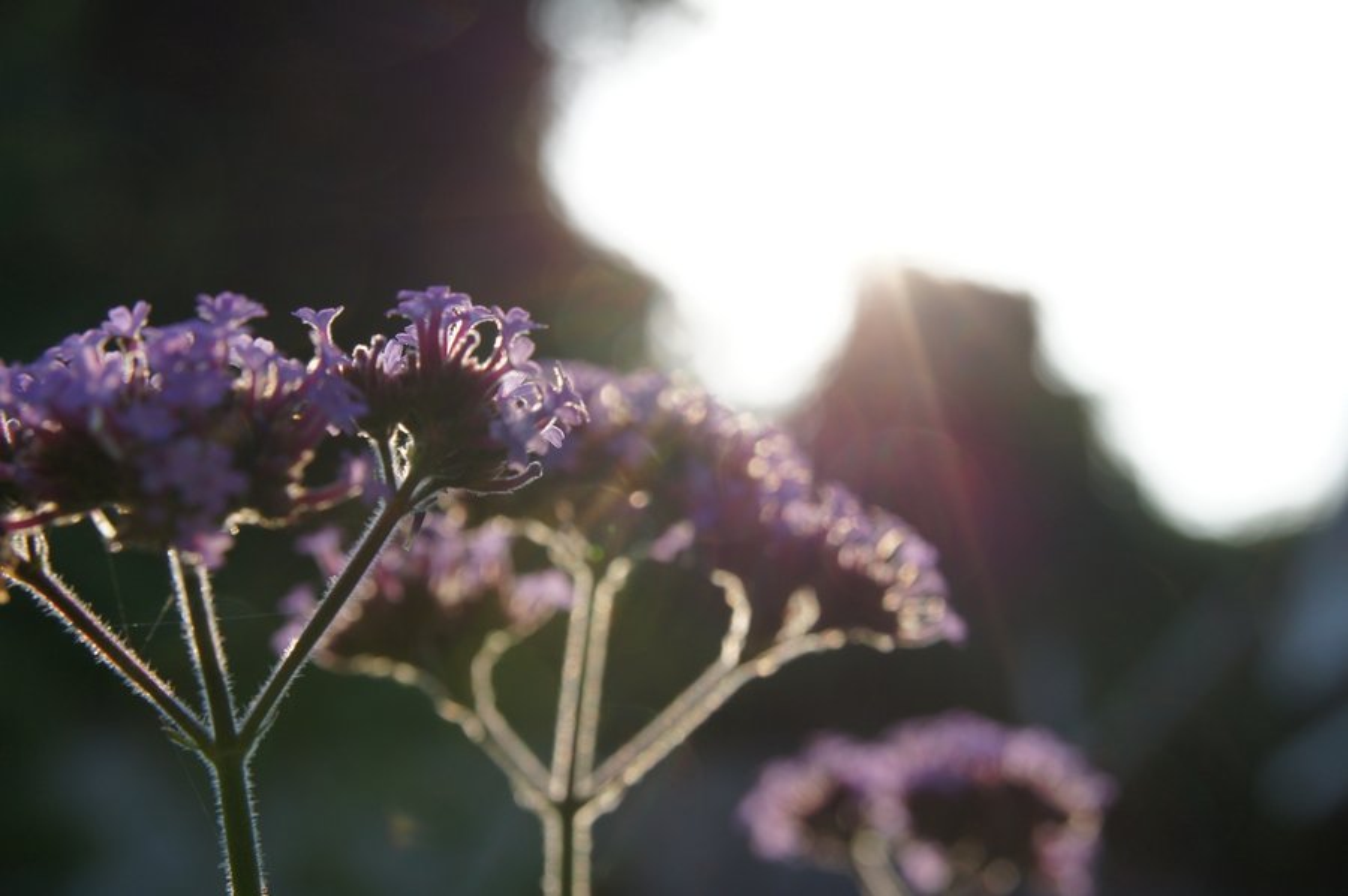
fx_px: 2805
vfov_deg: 18.1
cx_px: 674
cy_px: 448
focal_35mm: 75
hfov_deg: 27.0
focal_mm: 50
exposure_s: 1/400
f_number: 9
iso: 200
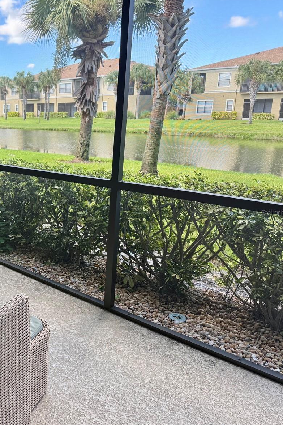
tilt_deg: -14.3
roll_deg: +0.1
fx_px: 401
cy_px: 212
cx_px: 6
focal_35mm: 34
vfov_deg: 55.8
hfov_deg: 35.5
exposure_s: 1/238
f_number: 1.78
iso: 100
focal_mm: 6.76
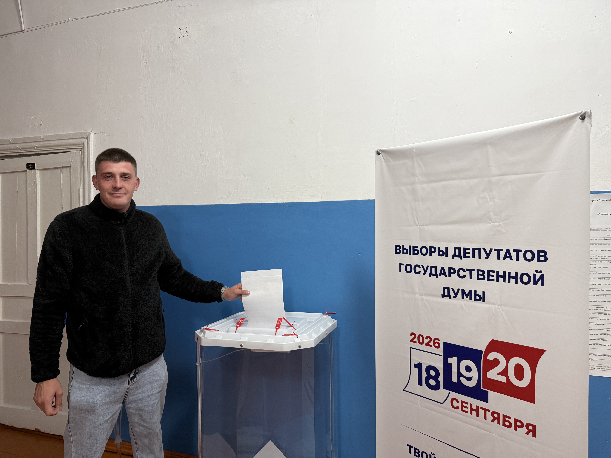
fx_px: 424
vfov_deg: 56.8
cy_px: 229
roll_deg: +0.1
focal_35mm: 24
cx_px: 306
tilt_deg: +0.0
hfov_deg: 71.6
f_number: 1.78
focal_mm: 6.76
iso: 250
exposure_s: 1/50
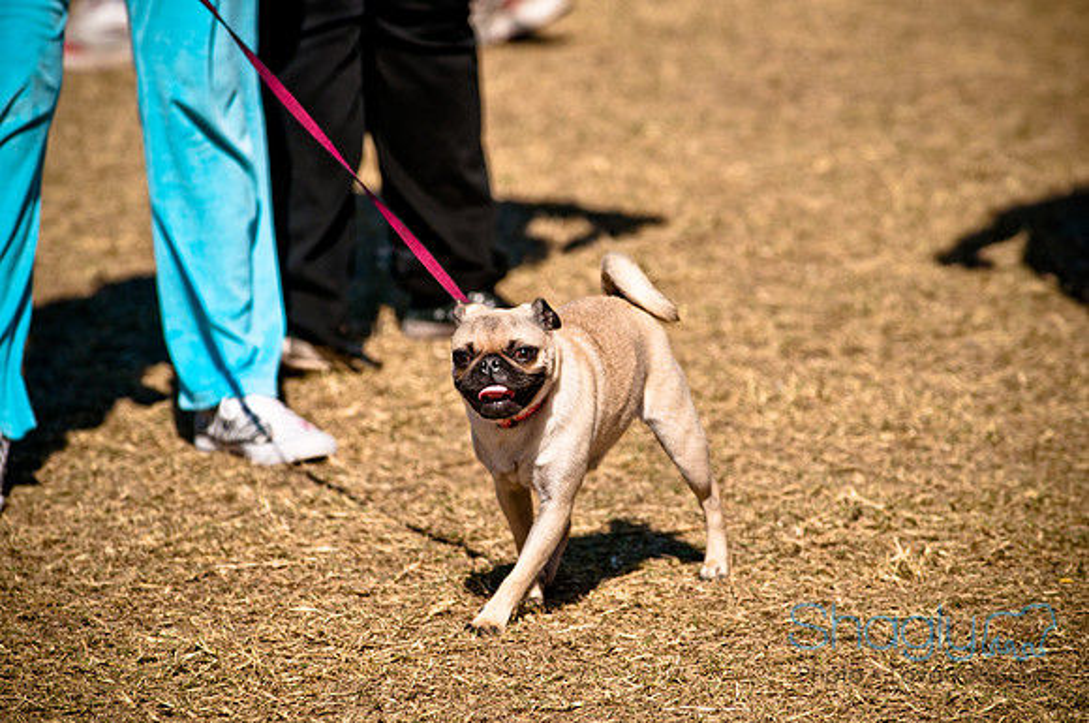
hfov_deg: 6.9
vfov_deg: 4.6
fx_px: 9062
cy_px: 362
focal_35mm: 300
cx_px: 544
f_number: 5
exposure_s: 1/1600
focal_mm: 200
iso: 200
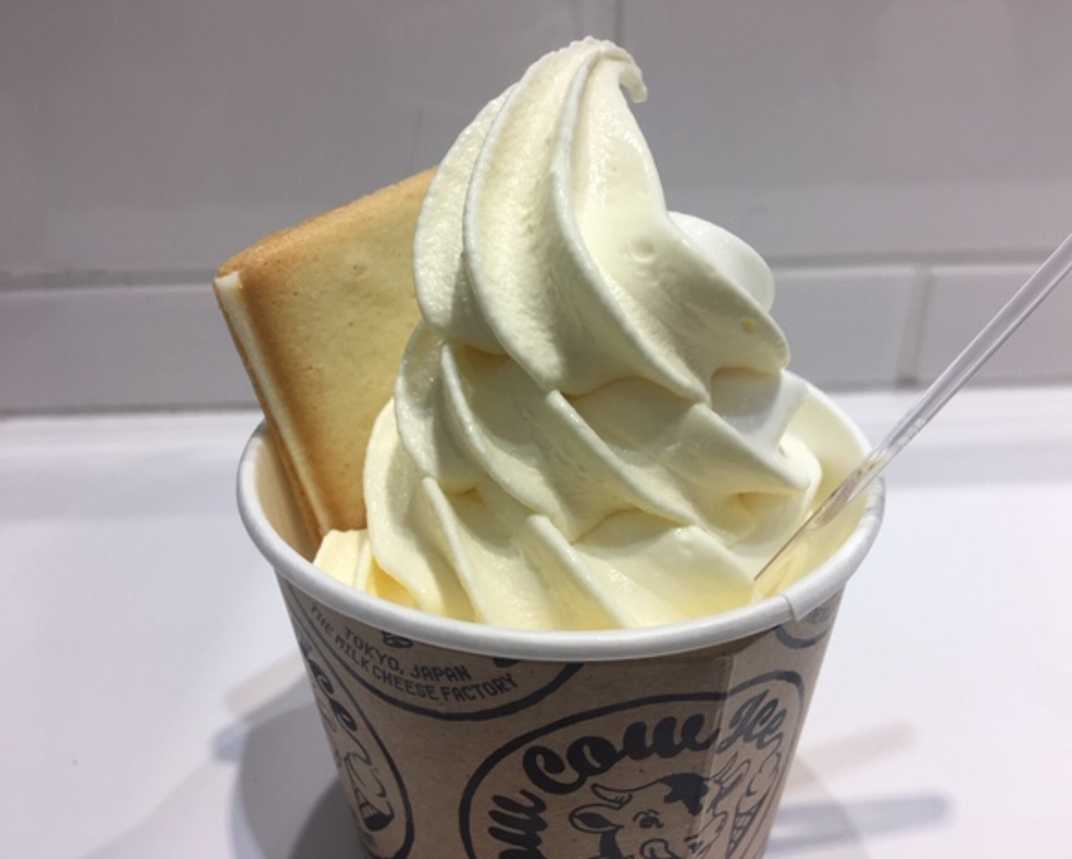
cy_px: 420
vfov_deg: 47.2
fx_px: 984
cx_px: 576
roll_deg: -0.3
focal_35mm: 31
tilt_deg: -25.3
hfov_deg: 57.1
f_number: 2.2
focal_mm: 4.15
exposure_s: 1/120
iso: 25
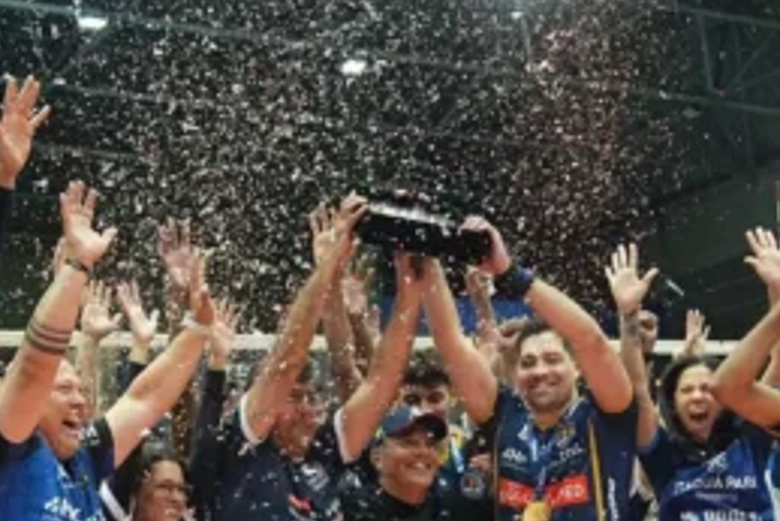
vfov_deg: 15.8
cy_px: 518
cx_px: 294
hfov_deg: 23.8
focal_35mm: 85
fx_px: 1843
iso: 8000
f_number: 4
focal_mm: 28
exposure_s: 1/800
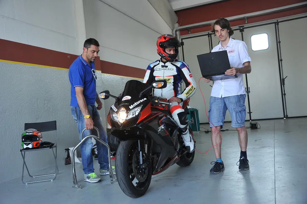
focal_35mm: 36
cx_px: 154
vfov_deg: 36.8
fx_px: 307
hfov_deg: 53.2
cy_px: 102
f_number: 5.6
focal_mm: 36
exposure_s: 1/60
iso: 500
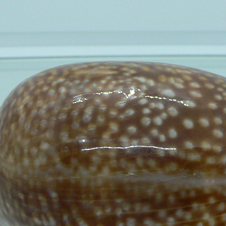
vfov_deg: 20.4
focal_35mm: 84
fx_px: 620
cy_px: 189
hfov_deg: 20.6
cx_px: 136
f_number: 2.8
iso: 150
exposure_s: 1/60
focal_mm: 4.6
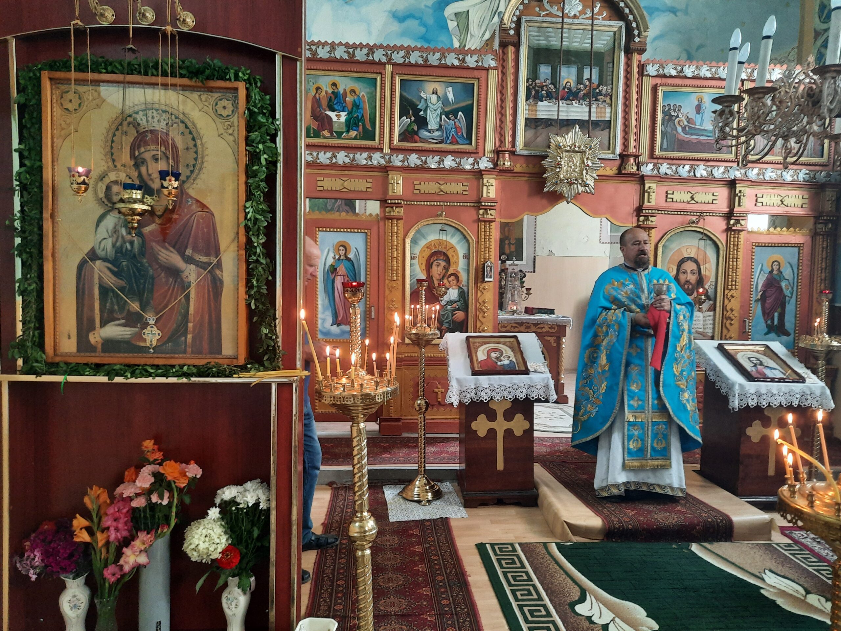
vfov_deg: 54.9
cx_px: 420
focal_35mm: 25
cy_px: 316
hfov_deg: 69.4
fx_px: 607
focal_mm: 4.6
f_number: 2
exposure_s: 1/50
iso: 400
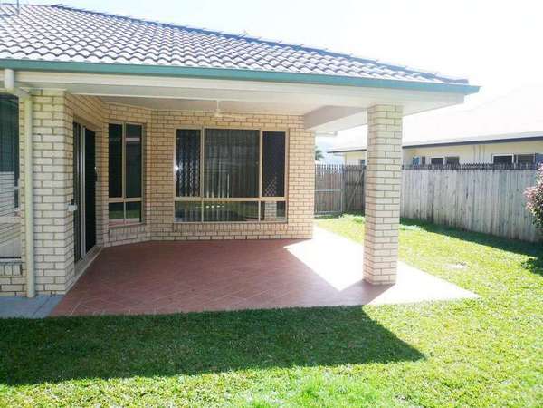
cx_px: 272
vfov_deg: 49.7
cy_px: 204
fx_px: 439
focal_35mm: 28
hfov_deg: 63.4
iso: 100
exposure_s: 1/800
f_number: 2.8
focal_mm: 4.6
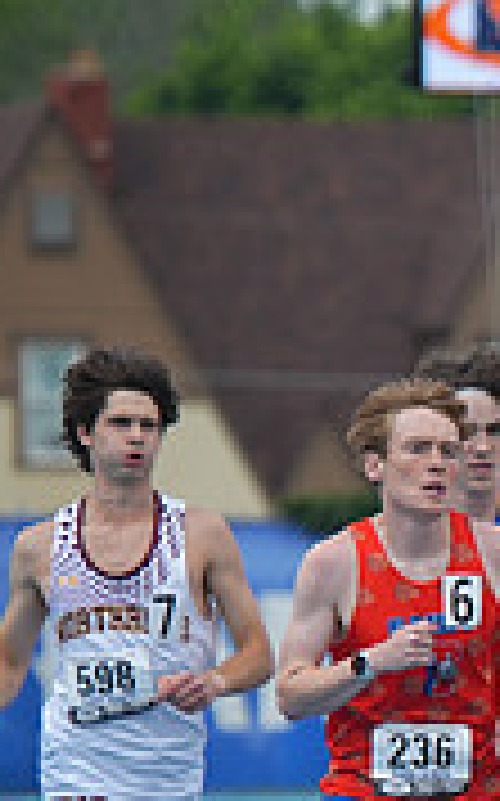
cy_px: 704
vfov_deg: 2.4
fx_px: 18824
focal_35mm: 862
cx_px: 1239
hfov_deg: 1.5
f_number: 5.6
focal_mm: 260
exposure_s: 1/1250
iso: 400
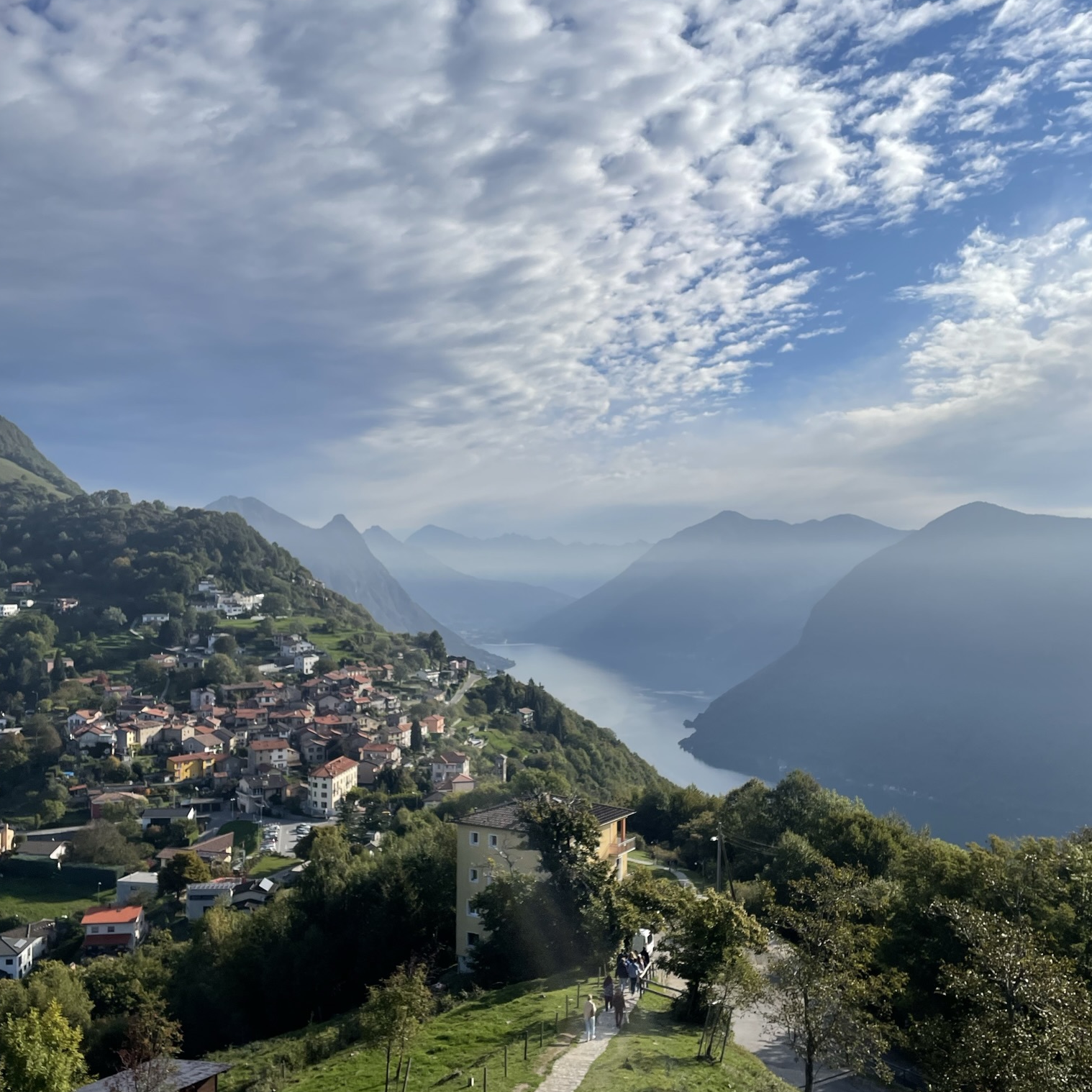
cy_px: 611
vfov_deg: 52.4
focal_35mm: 31
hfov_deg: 52.5
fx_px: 1106
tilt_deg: -1.9
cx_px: 542
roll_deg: -0.4
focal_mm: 4.2
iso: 32
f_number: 1.6
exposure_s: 1/7299
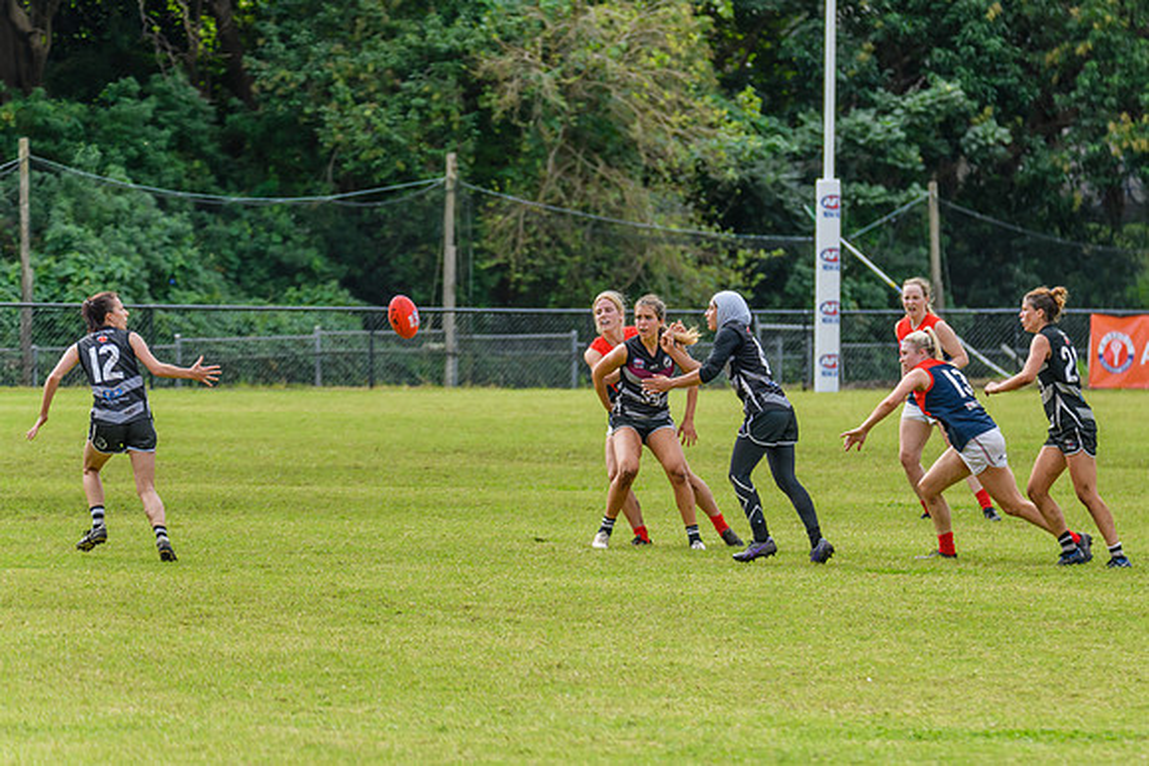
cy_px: 328
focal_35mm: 335
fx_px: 10692
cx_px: 757
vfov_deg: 4.1
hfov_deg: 6.1
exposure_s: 1/1600
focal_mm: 250
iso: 800
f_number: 7.1
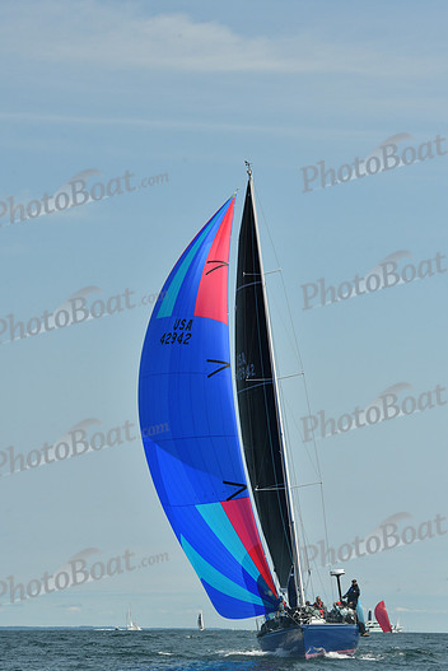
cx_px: 235
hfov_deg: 9.6
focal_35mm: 143
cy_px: 362
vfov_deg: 14.3
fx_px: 2666
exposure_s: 1/1000
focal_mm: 130
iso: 320
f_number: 11
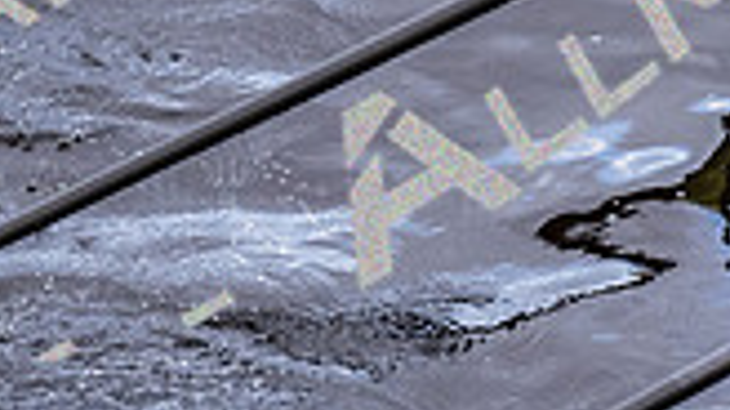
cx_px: 1242
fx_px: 21511
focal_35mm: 1112
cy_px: -401
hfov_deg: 1.9
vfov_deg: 1.1
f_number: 2.8
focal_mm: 200
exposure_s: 1/2000
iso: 1400
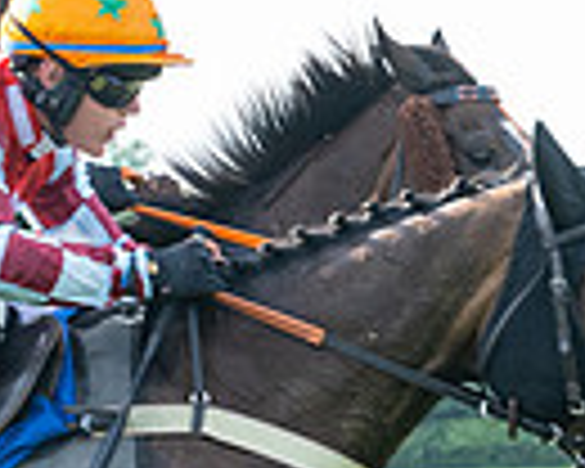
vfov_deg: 3.6
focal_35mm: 429
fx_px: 7428
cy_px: 624
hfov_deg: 4.5
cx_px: 320
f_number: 5
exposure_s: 1/1000
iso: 400
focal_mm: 70
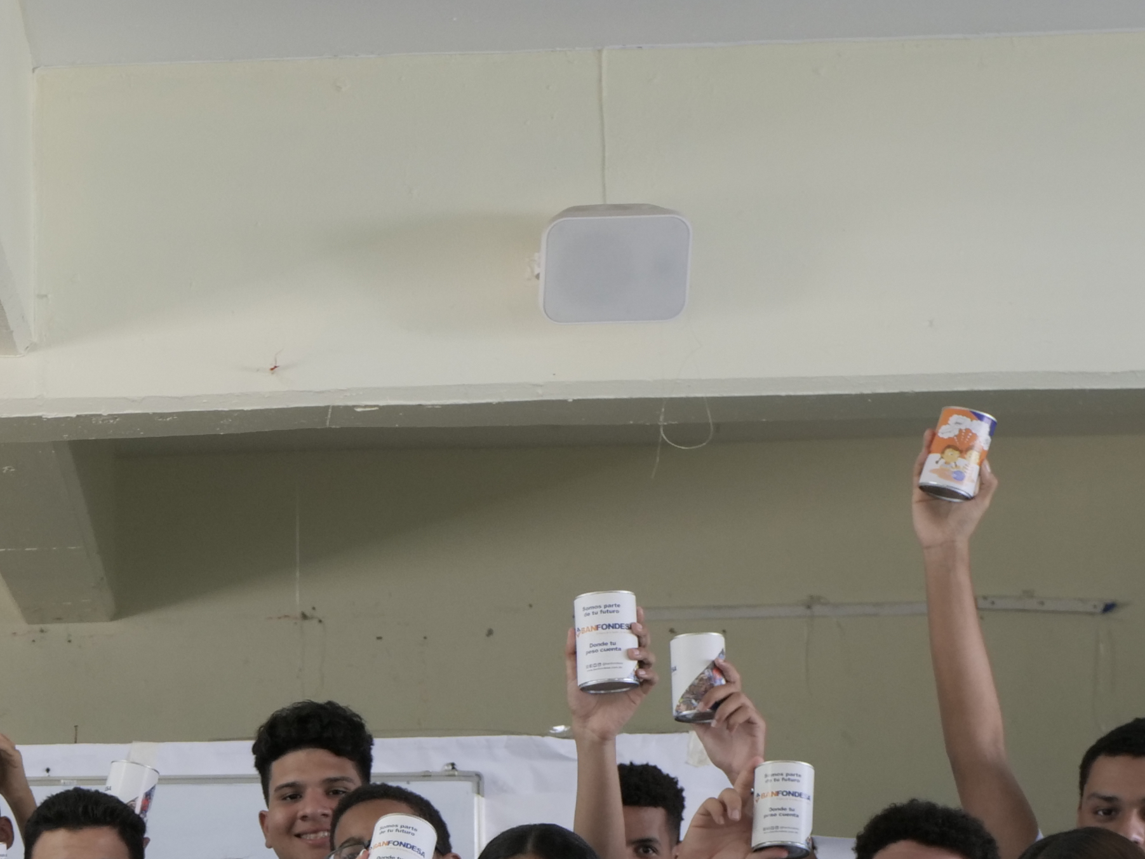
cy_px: 1070
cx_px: -13
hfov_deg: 20.6
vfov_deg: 15.4
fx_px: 3043
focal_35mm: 92
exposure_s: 1/125
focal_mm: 16
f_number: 2.8
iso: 400
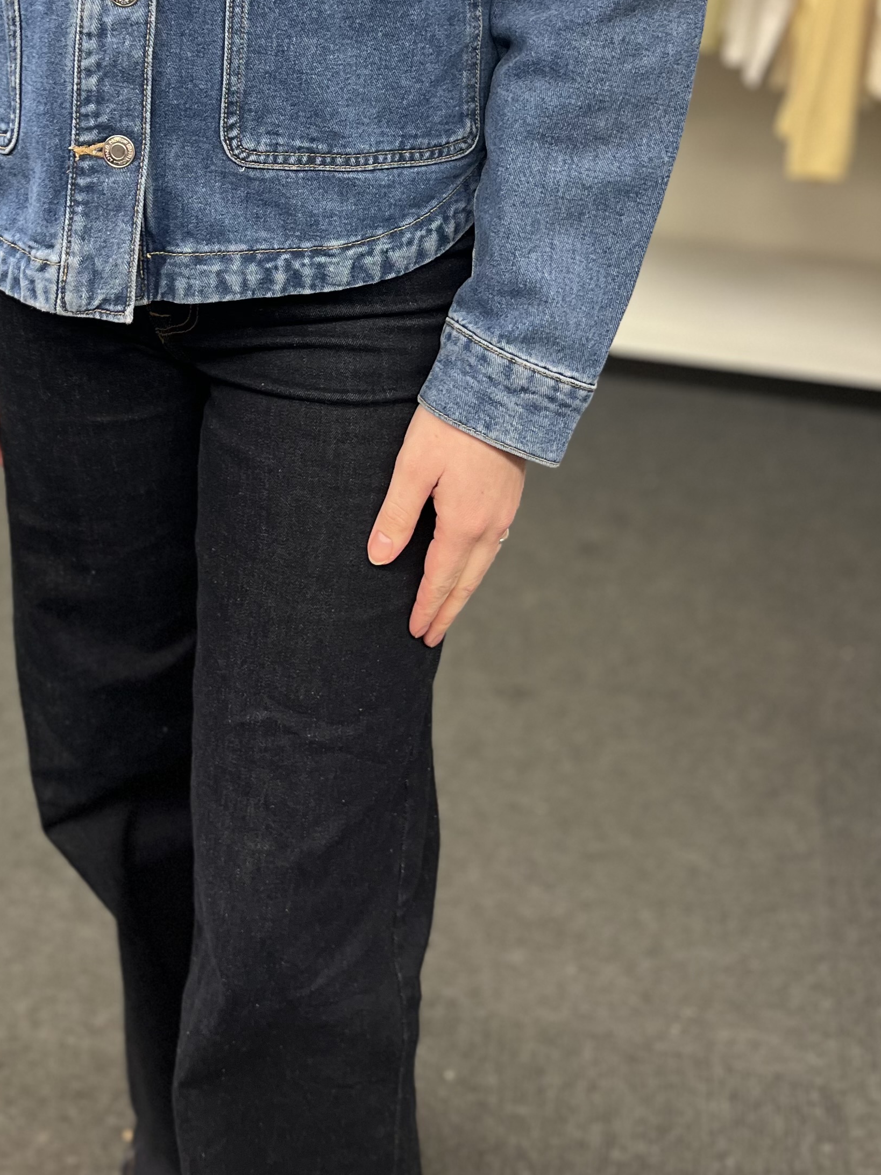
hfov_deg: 30.0
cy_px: 179
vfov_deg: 37.7
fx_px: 1629
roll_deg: -1.7
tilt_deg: -21.8
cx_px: 273
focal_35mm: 48
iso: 100
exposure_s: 1/50
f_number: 1.5
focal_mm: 5.7
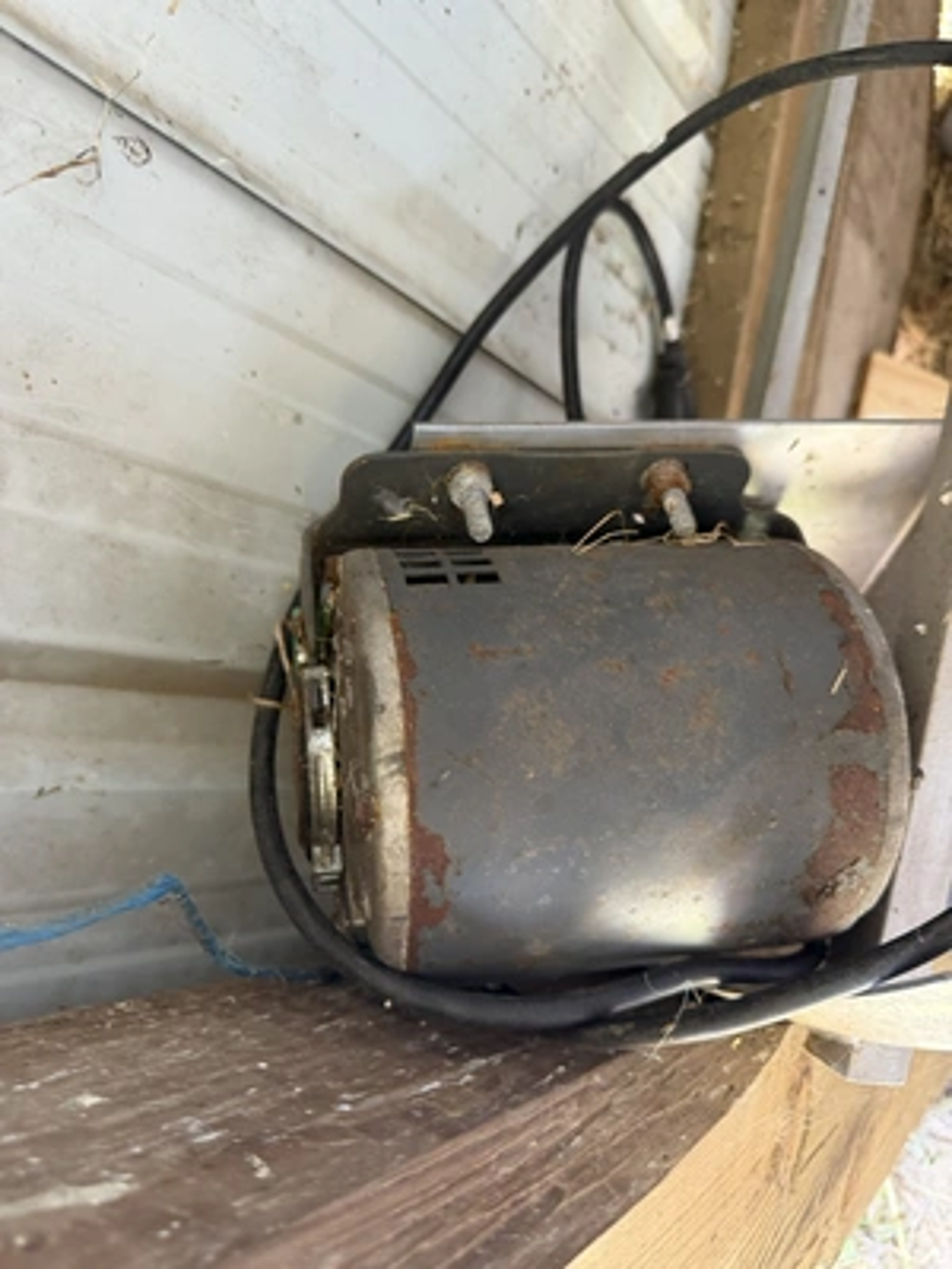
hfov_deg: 56.8
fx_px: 880
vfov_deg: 71.6
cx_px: 476
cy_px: 634
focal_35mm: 24
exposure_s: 1/63
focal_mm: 6.76
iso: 200
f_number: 1.78
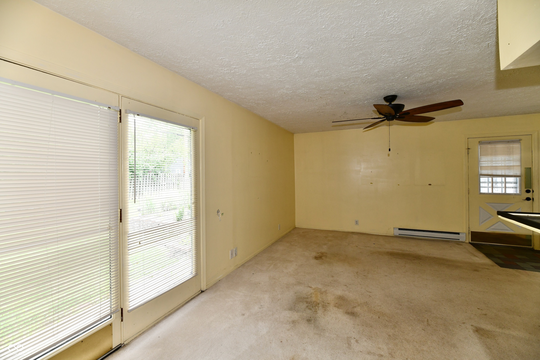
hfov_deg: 104.3
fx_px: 210
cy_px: 180
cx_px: 270
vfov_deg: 81.2
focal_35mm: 14
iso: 640
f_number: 6.3
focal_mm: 14
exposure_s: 1/80
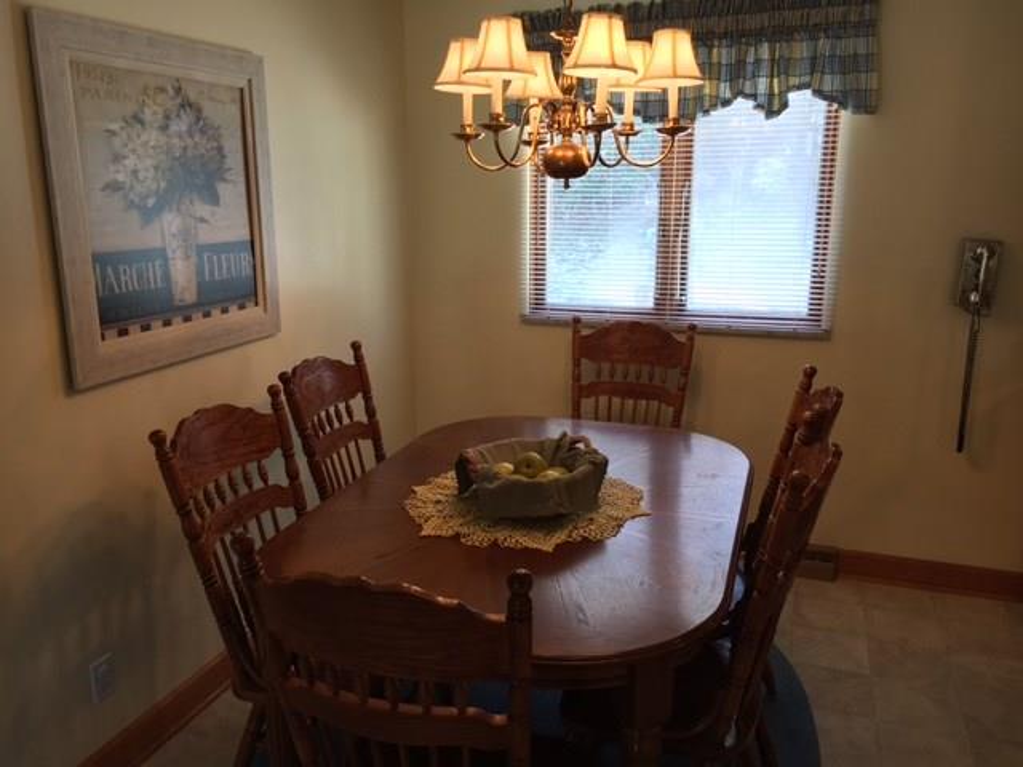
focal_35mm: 29
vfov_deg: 48.2
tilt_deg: -12.5
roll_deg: +0.6
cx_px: 512
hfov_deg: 61.7
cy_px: 384
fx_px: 857
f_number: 2.2
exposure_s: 1/40
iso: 25
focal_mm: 4.15
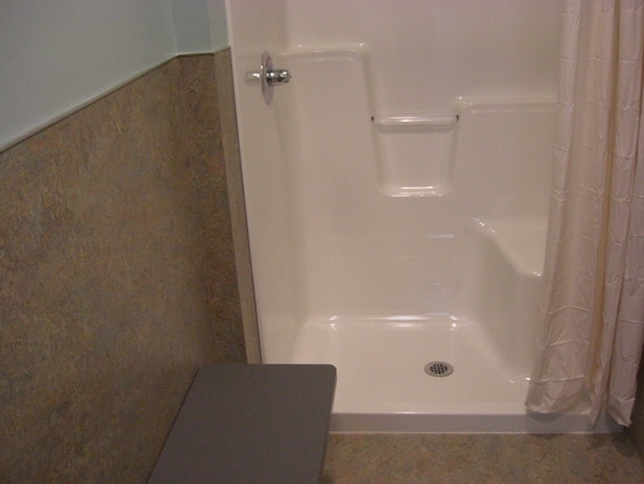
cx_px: 322
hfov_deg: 49.0
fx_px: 707
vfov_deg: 37.7
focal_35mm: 38
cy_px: 242
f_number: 2.8
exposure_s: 1/100
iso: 800
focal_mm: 7.9
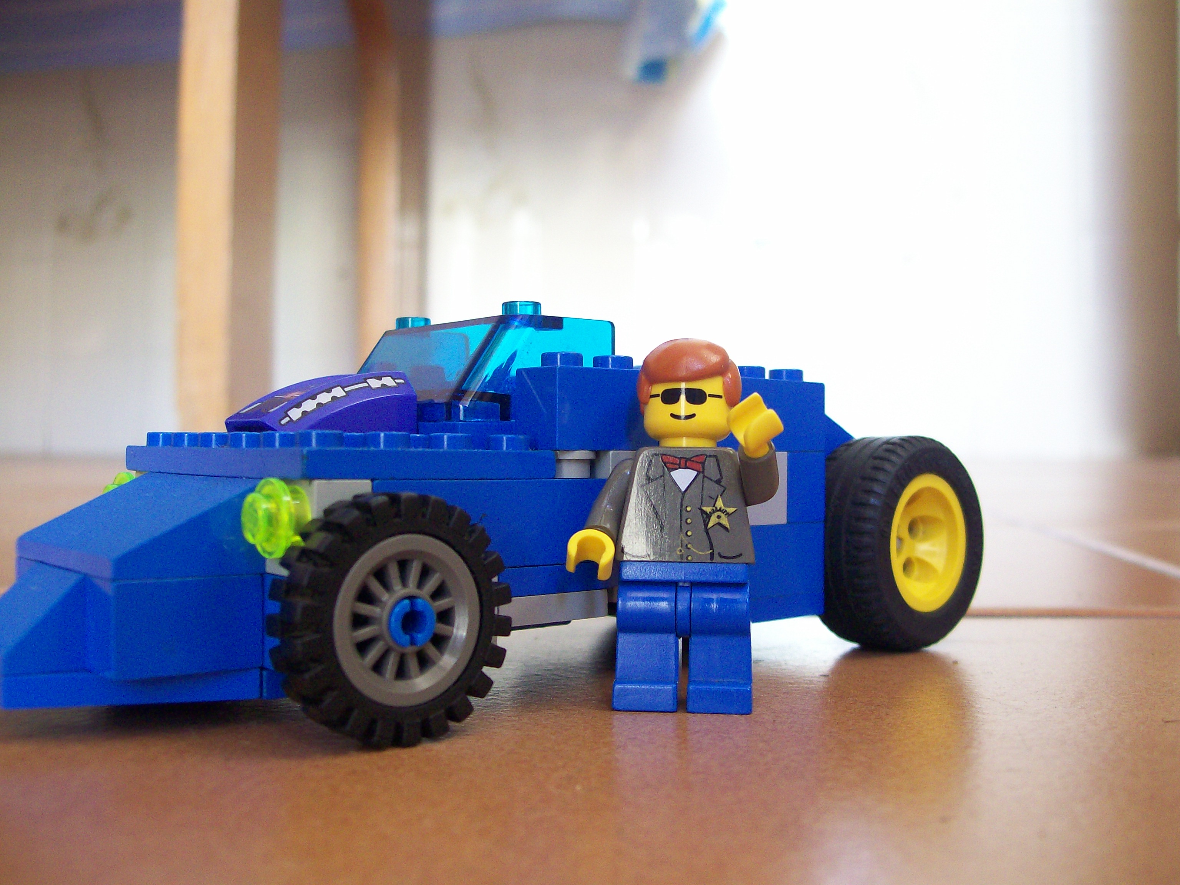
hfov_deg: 51.4
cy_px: 442
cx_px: 590
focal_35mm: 36
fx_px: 1227
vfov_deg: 39.7
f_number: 2.7
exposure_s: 1/17.7
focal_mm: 6
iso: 160
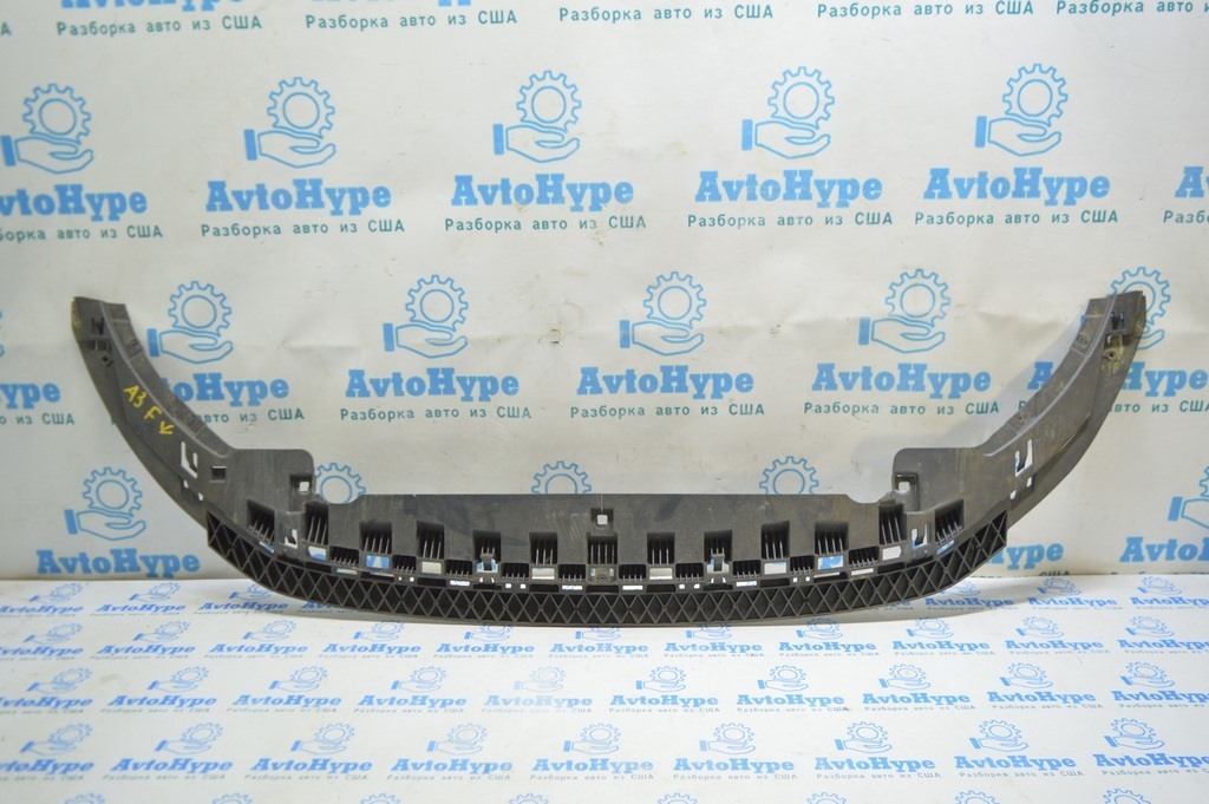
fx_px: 906
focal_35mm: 27
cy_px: 402
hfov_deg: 67.4
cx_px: 604
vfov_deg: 47.9
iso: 400
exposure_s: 1/40
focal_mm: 18
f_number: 3.5
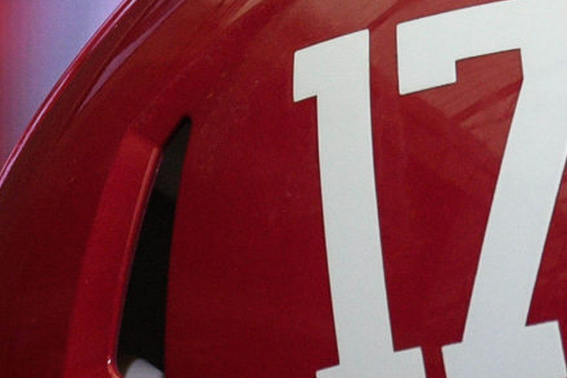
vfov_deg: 0.5
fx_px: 41167
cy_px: 303
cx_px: 1020
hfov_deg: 0.8
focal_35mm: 2614
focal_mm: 300
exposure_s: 1/500
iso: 900
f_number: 4
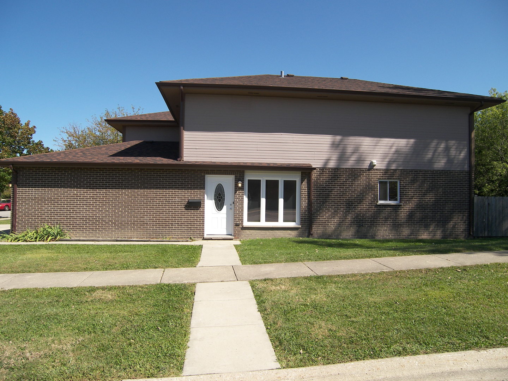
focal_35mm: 25
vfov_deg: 54.9
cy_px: 190
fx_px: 367
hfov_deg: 69.4
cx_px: 254
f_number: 2.8
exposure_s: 1/800
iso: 50
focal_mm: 5.3
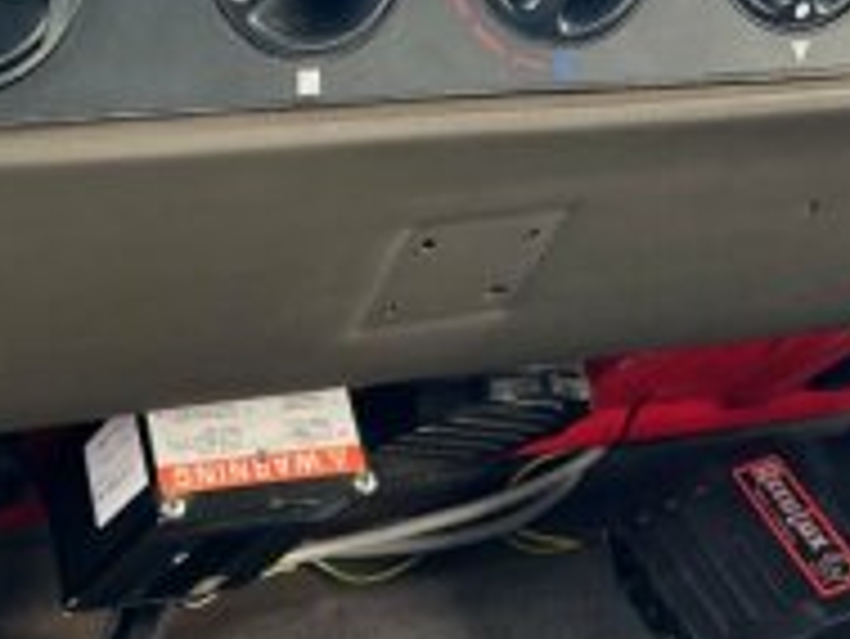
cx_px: 193
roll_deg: -13.4
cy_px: 122
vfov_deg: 16.7
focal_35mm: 88
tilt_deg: -34.0
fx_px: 2162
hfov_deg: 22.0
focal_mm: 5.7
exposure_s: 1/117
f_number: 1.5
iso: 125
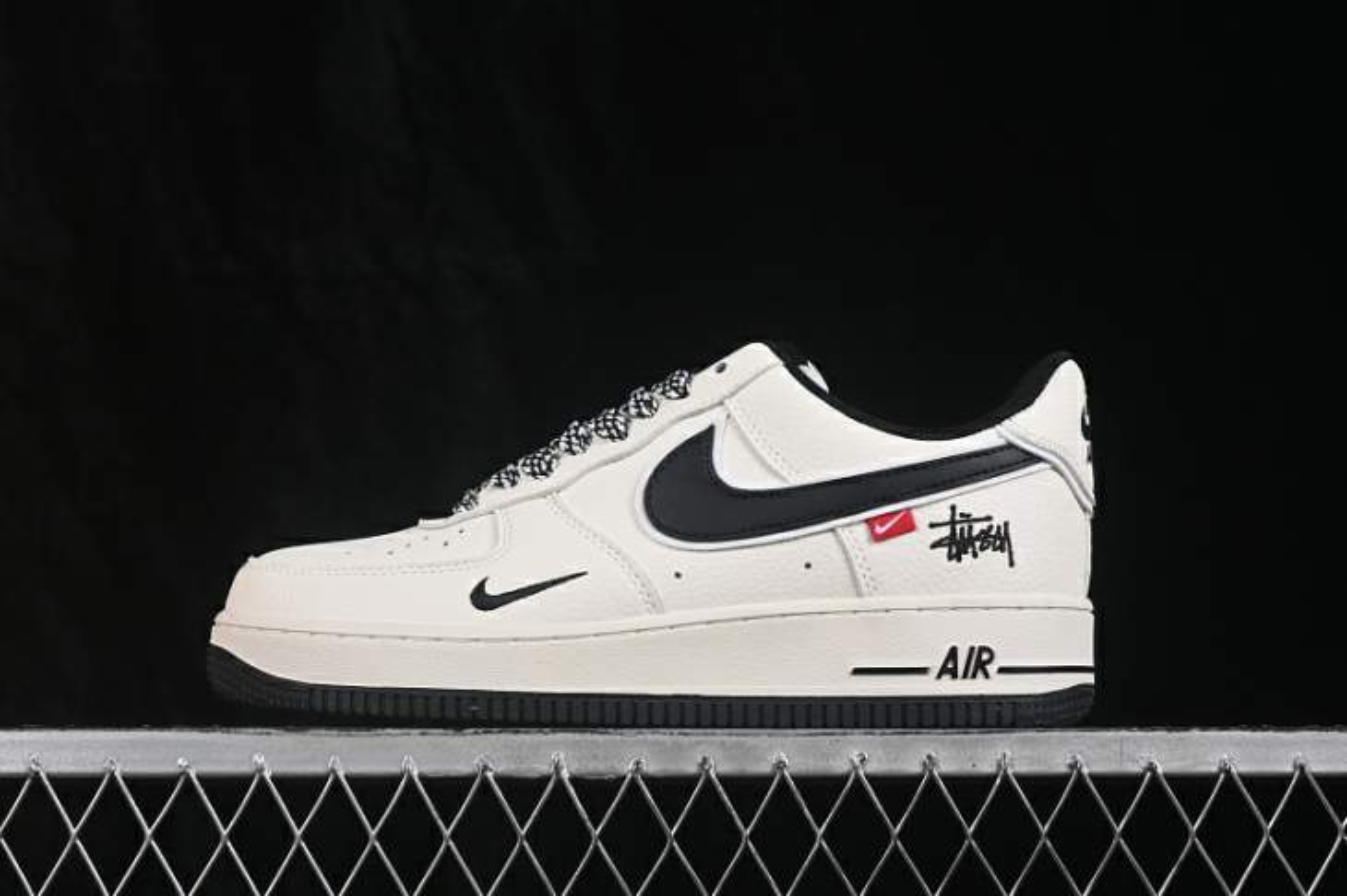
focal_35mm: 75
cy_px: 448
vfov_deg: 18.2
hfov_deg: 27.0
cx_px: 674
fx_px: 2805
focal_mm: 50
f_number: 8
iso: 160
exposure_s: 1/80
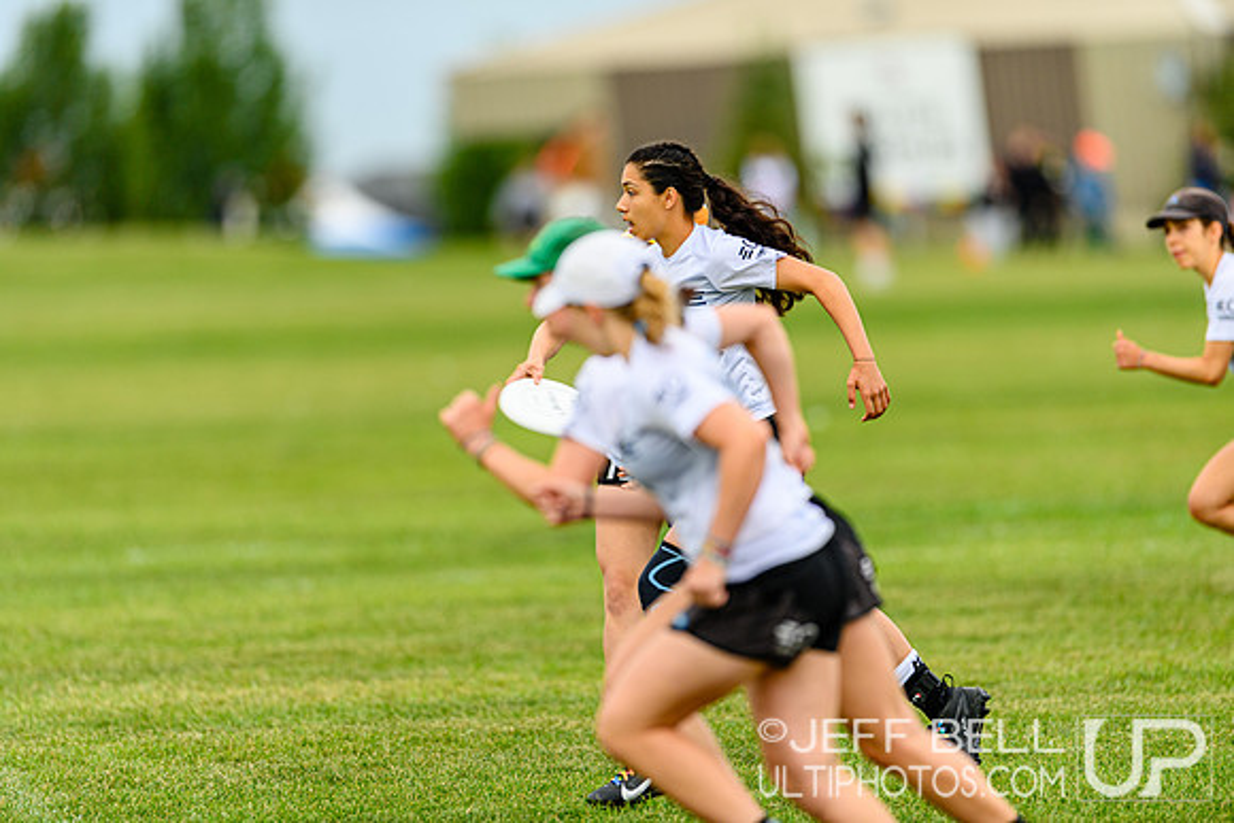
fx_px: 13714
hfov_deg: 5.2
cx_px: 617
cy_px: 412
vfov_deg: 3.4
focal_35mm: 400
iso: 400
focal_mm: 400
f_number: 3.2
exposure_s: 1/1250
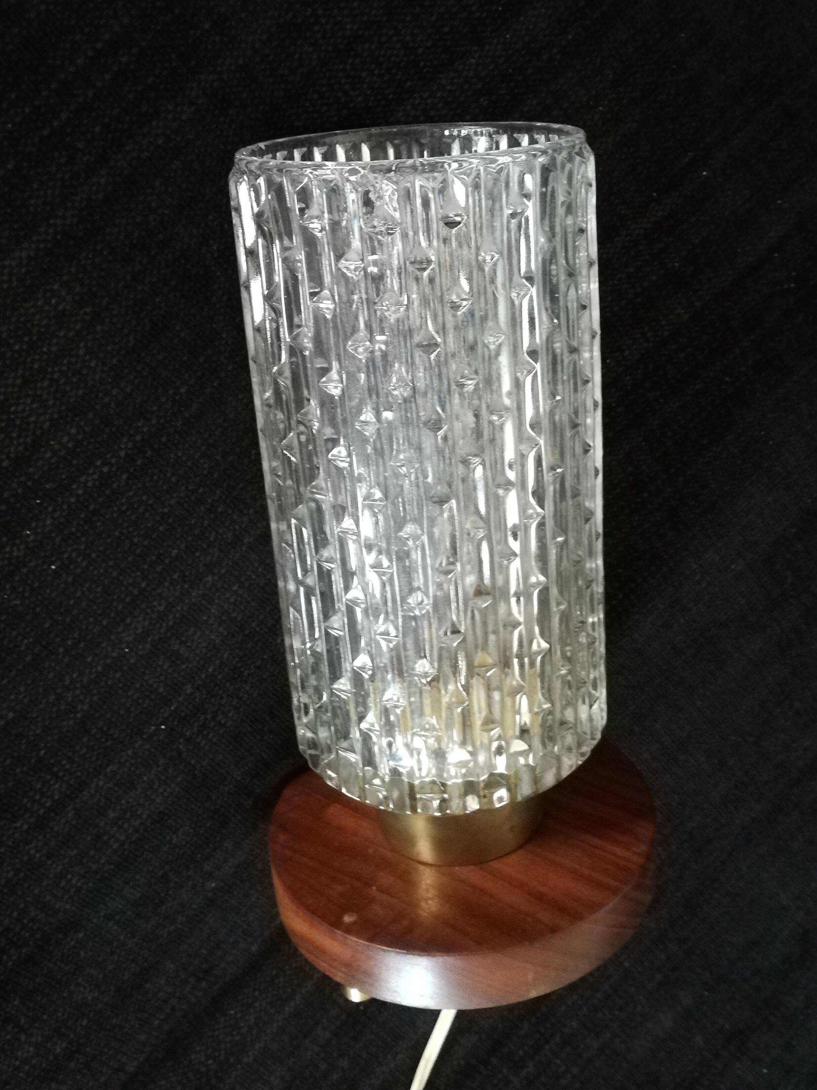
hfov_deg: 53.1
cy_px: 545
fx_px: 818
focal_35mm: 26
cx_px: 408
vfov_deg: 67.3
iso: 1000
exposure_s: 1/16.7
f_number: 2.2
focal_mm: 3.81
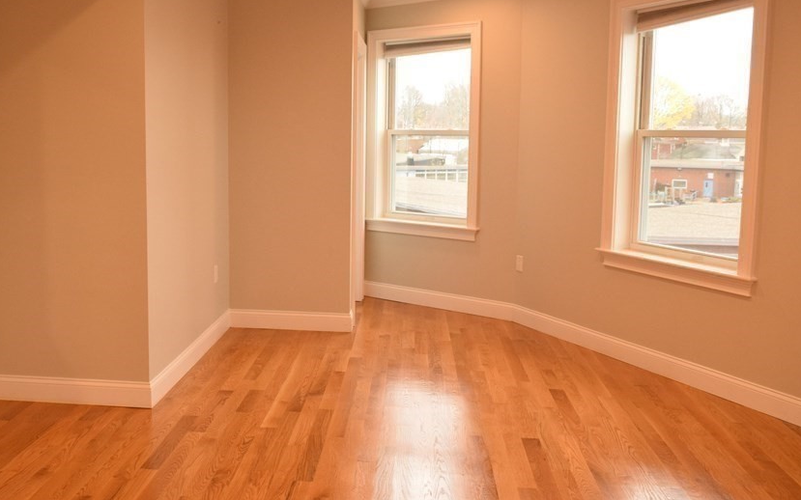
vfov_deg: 37.2
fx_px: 742
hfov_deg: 56.3
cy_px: 213
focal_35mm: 34
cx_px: 319
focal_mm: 18
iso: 1600
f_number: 5.6
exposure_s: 1/160
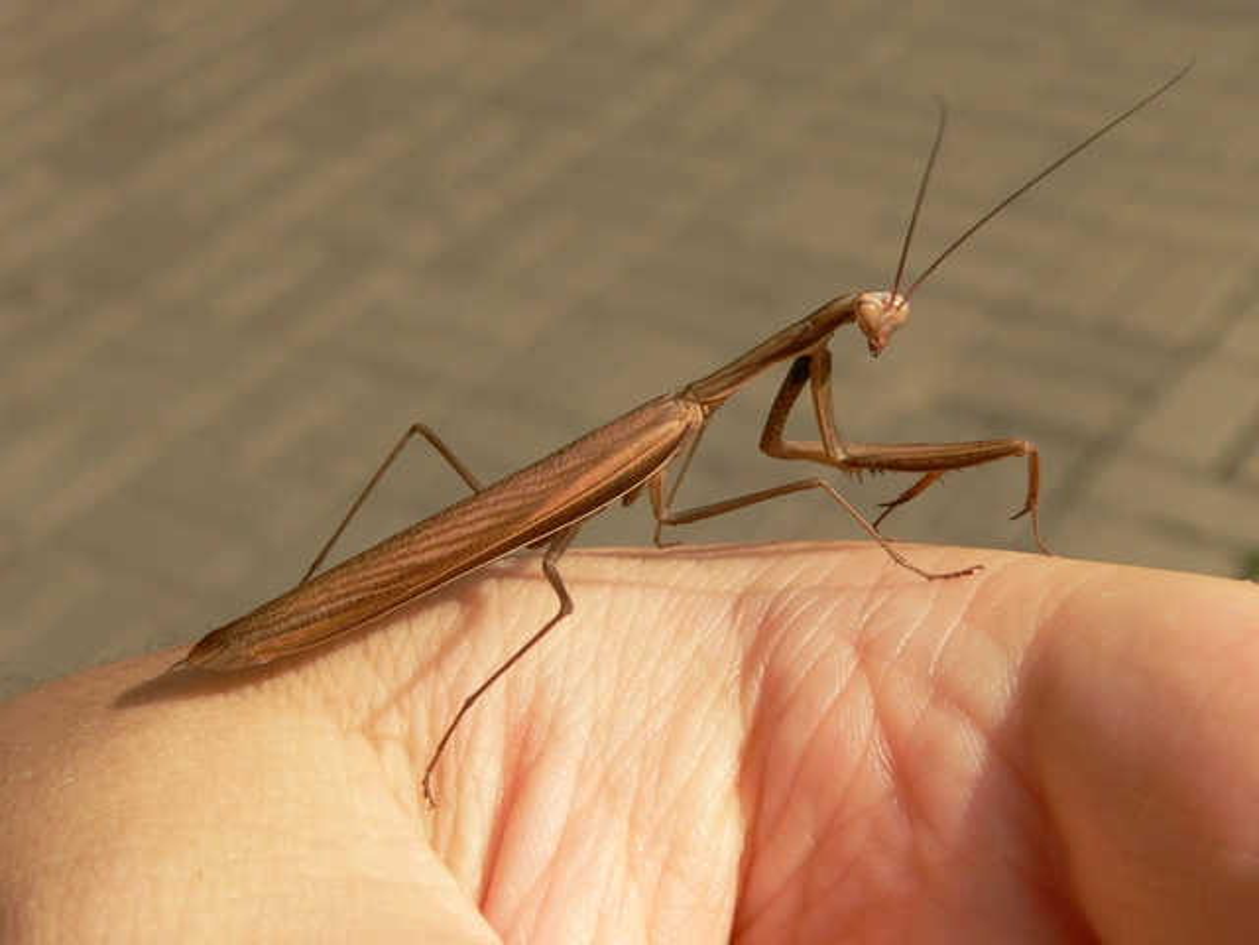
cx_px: 630
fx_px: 2400
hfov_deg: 29.4
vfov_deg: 22.3
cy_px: 472
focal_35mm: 66
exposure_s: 1/500
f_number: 5.2
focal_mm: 11
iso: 80
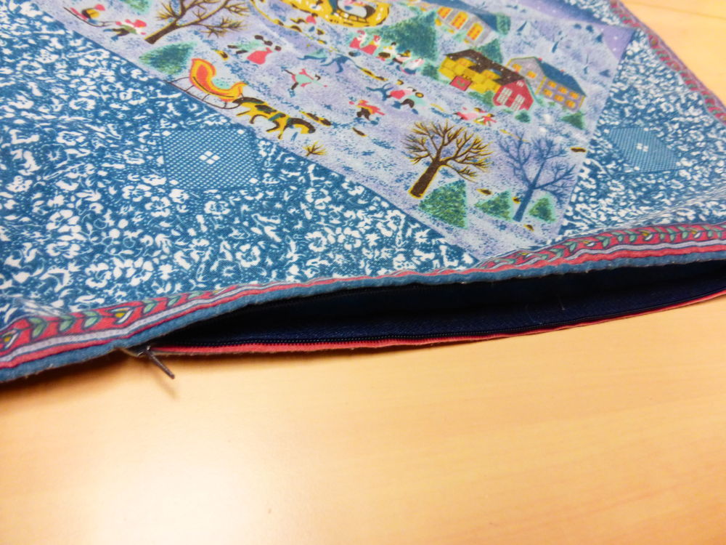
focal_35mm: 24
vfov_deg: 56.8
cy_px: 272
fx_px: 503
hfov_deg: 71.6
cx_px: 363
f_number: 3.3
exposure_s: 1/40
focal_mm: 4.3
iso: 400
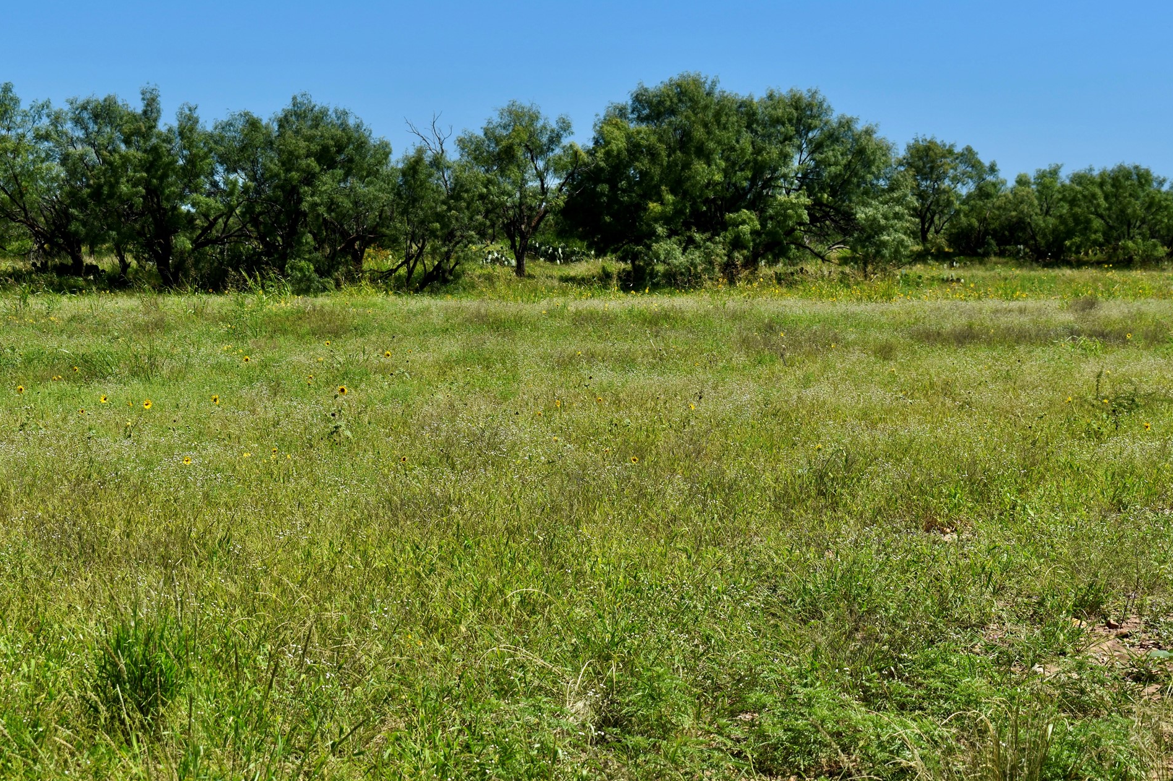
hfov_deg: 21.6
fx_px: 3081
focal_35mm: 95
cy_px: 358
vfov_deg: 14.5
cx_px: 611
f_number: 9
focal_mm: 55
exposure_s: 1/320
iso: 100
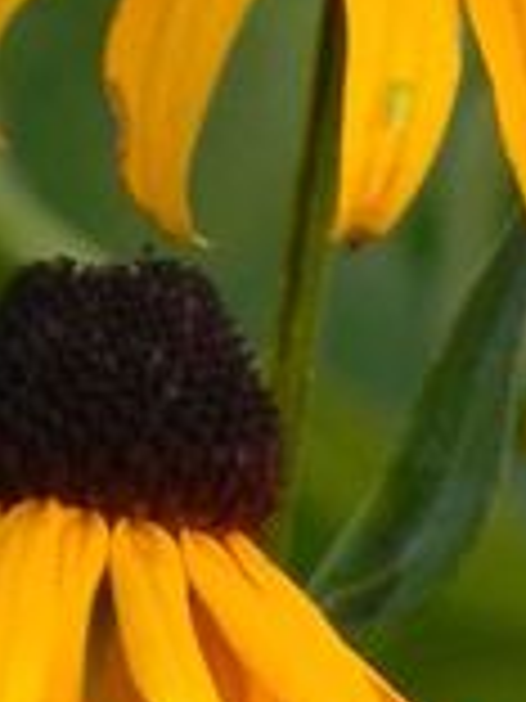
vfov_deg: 0.7
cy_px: 1058
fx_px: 57155
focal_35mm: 2821
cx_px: 1048
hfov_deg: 0.5
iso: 160
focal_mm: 97.8
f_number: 5
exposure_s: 1/60
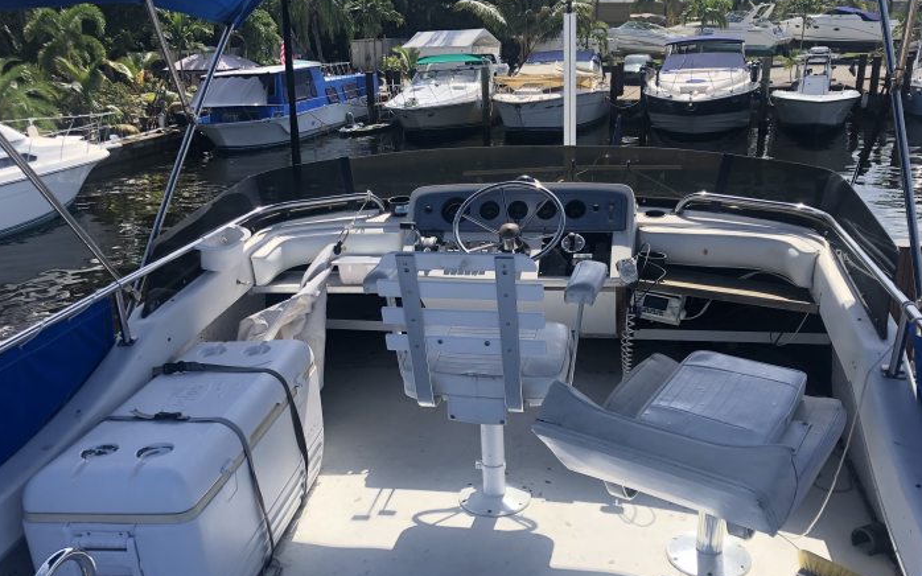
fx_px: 854
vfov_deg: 37.2
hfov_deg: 56.7
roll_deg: +3.0
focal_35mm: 34
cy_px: 334
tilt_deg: -20.0
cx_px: 461
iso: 20
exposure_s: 1/1389
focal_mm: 3.99
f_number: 1.8
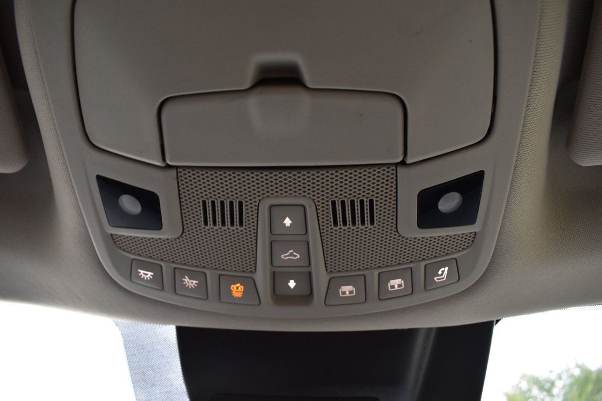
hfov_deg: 67.4
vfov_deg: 47.9
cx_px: 301
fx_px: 451
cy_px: 200
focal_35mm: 27
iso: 1600
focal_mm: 18
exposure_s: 1/15
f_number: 5.6
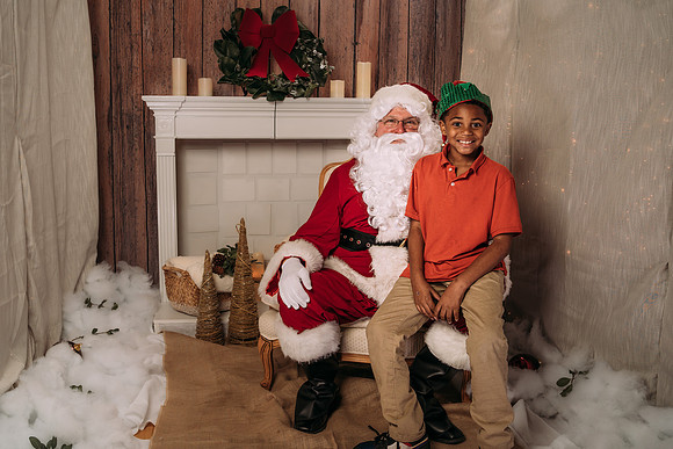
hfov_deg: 50.7
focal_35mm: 38
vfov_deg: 35.1
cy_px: 217
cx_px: 321
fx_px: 710
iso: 100
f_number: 5.6
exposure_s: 1/100
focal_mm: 35
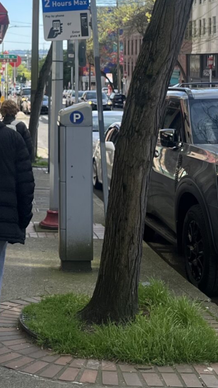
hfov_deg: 15.2
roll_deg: +0.9
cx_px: -9
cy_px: 49
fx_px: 802
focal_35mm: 78
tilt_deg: +0.6
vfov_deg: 26.4
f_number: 1.6
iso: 50
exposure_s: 1/1497
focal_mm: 5.1
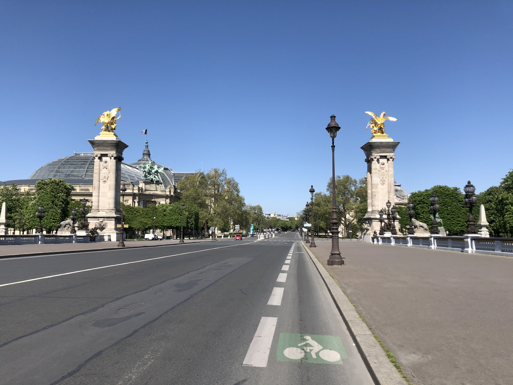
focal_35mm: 28
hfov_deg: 63.4
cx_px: 256
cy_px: 192
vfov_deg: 49.7
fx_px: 415
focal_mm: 4
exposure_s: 1/2288
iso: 20
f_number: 1.8
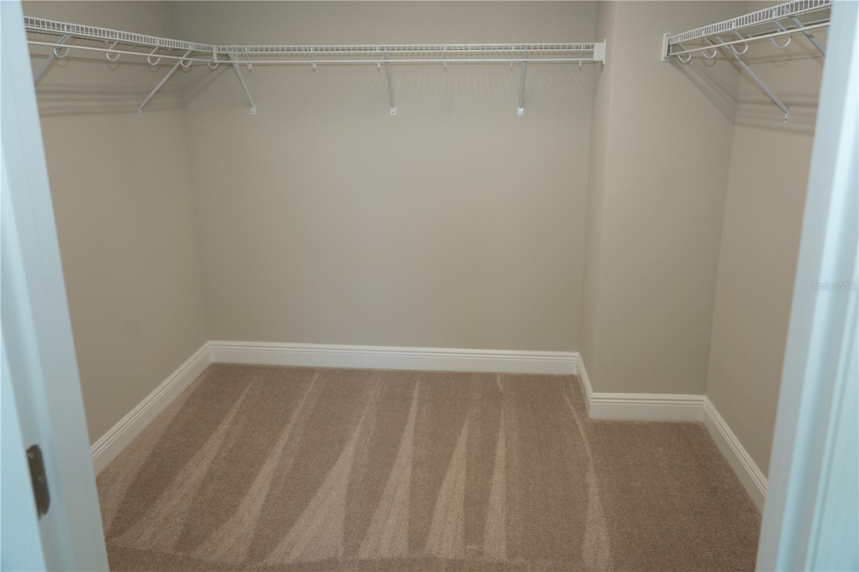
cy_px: 286
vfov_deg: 46.4
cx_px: 430
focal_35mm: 28
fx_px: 668
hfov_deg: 65.5
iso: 500
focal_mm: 28
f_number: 4
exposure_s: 1/60
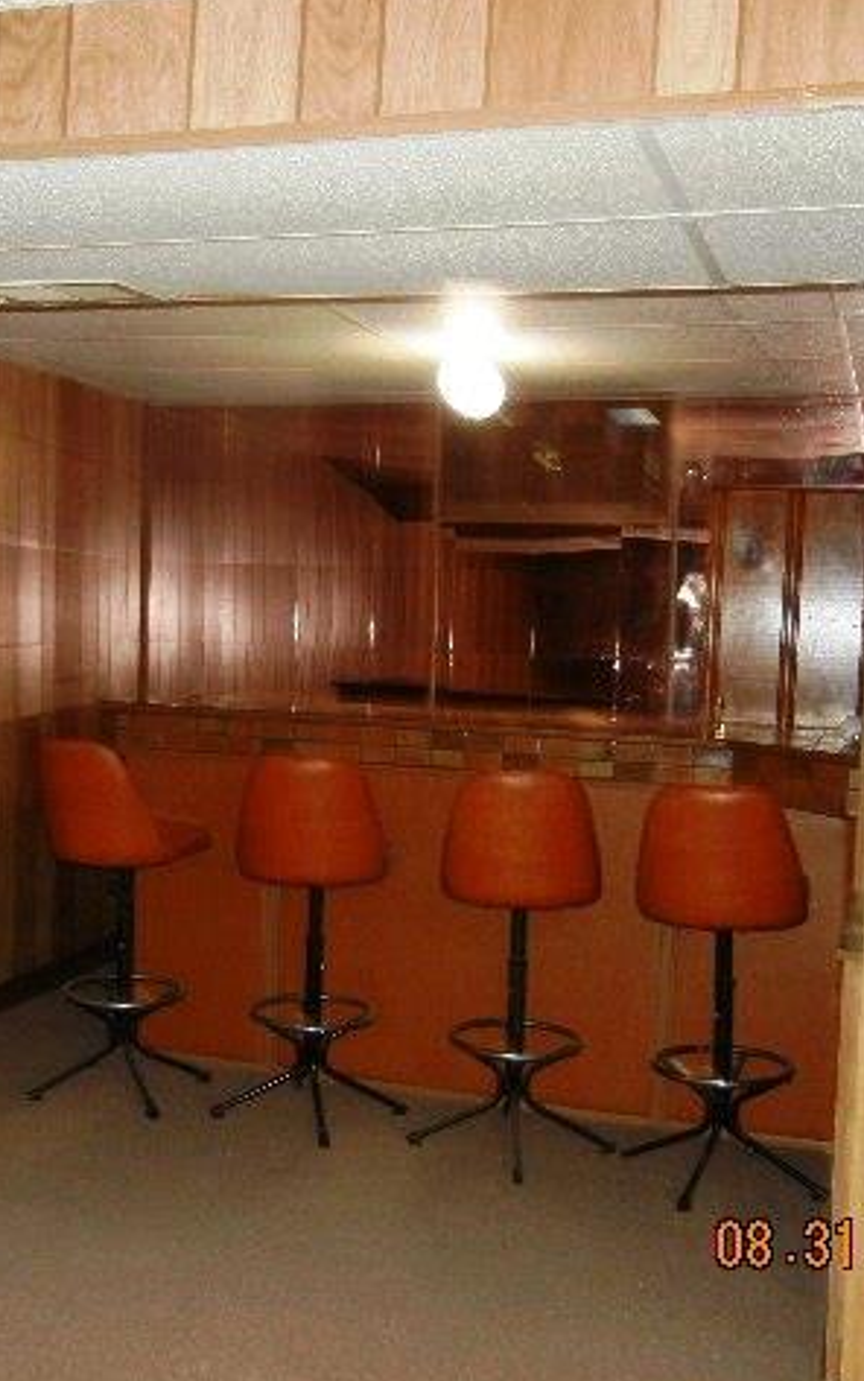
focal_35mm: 43
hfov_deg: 29.8
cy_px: 689
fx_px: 1619
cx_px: 359
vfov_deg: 46.2
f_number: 3.5
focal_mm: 5.4
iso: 332
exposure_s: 1/30
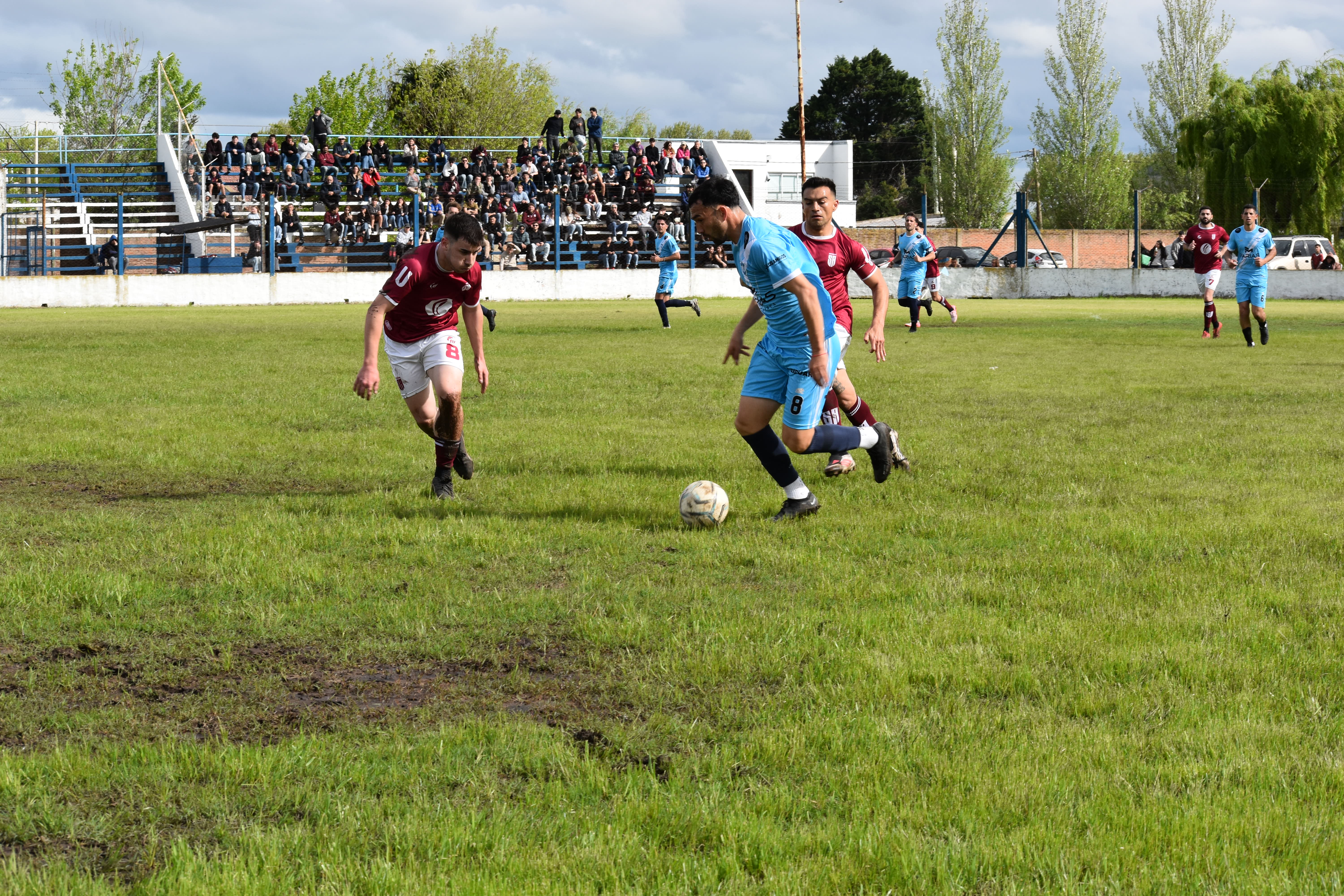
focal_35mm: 82
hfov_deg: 24.6
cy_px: 448
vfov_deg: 16.6
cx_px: 672
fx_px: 3080
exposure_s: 1/320
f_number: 9
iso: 200
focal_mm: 55
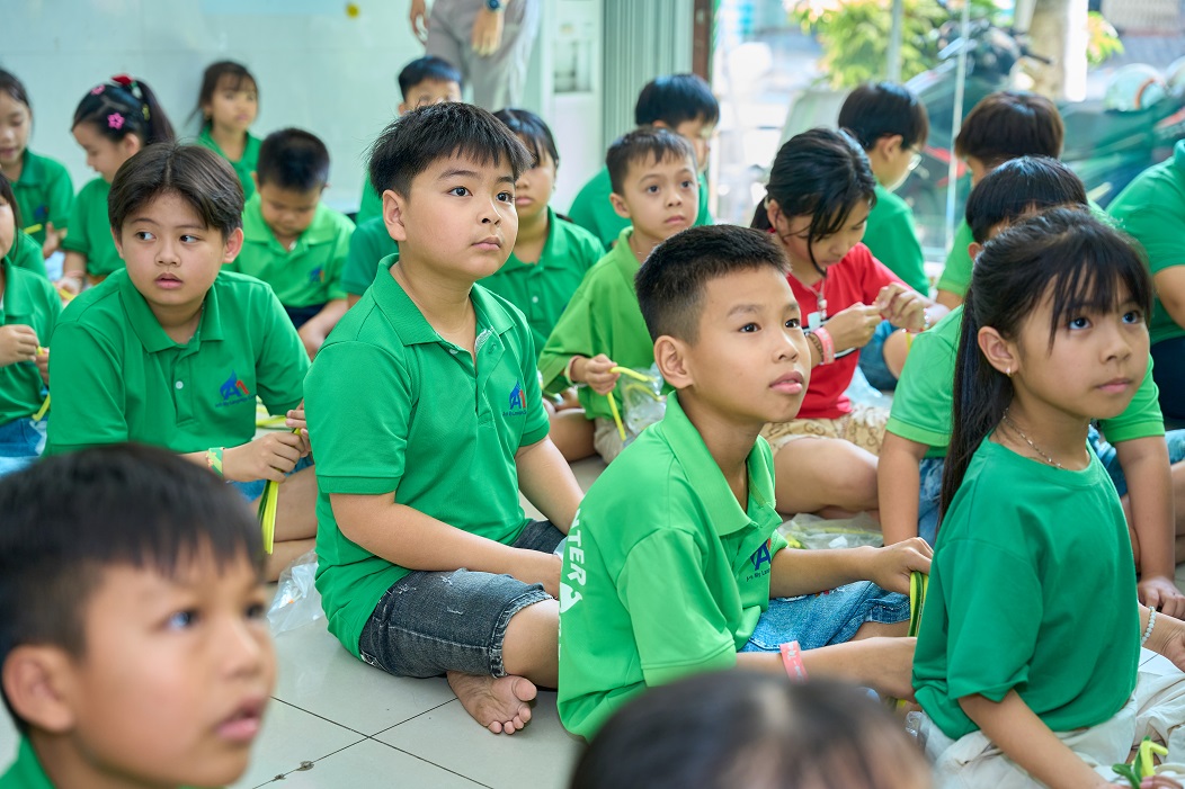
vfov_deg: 26.6
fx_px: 1672
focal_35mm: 51
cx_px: 592
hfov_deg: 39.0
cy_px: 394
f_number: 3.2
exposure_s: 1/200
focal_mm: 50.8
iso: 800
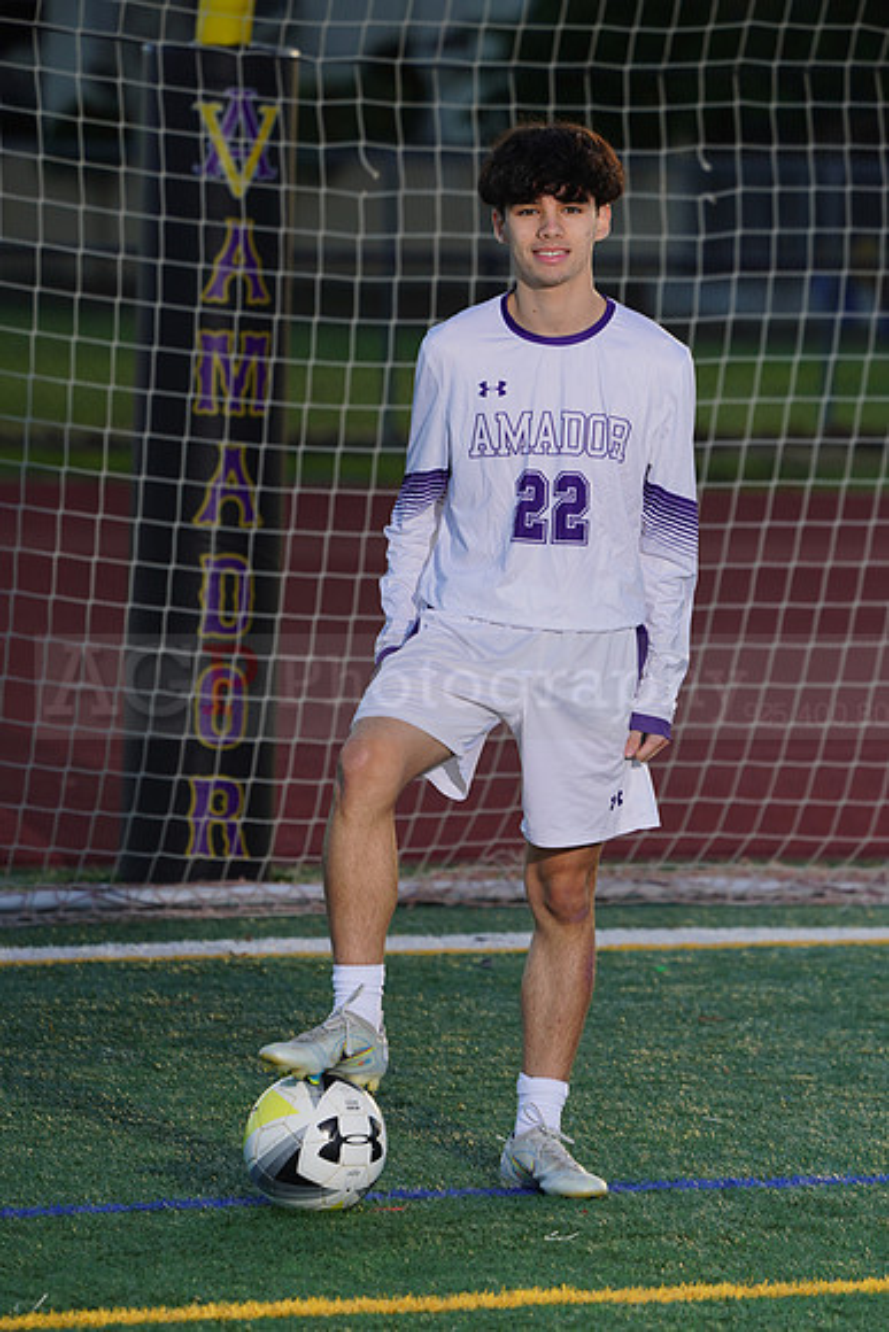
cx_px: 444
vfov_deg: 6.9
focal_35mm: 297
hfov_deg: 4.6
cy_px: 666
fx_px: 10994
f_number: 8
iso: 100
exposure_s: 1/200
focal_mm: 297
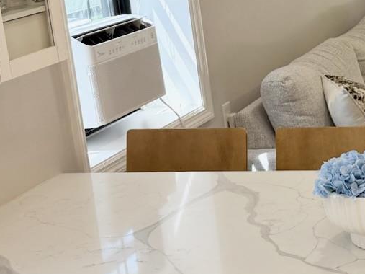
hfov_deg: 20.0
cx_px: 295
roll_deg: +6.5
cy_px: 65
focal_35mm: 97
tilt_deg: -9.7
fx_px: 1023
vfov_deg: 15.2
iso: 80
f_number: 1.78
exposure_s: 1/215
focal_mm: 6.76
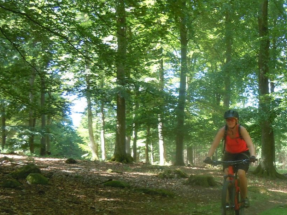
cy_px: 171
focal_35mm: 67
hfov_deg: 28.5
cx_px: 218
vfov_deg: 21.7
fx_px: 555
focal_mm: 6.2
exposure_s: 1/60
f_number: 3.6
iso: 200
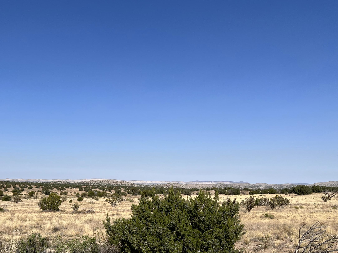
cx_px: 124
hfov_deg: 50.8
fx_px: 351
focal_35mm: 36
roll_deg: -0.8
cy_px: 150
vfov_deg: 39.5
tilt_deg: +4.2
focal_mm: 5.7
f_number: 1.5
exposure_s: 1/6579
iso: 50
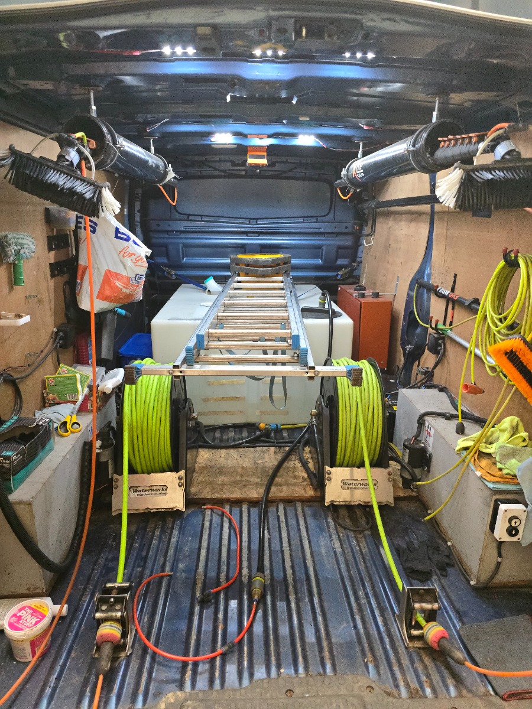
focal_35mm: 23
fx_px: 471
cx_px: 266
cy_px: 354
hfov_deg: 58.9
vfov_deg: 73.9
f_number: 1.7
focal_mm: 6.3
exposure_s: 1/100
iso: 1000
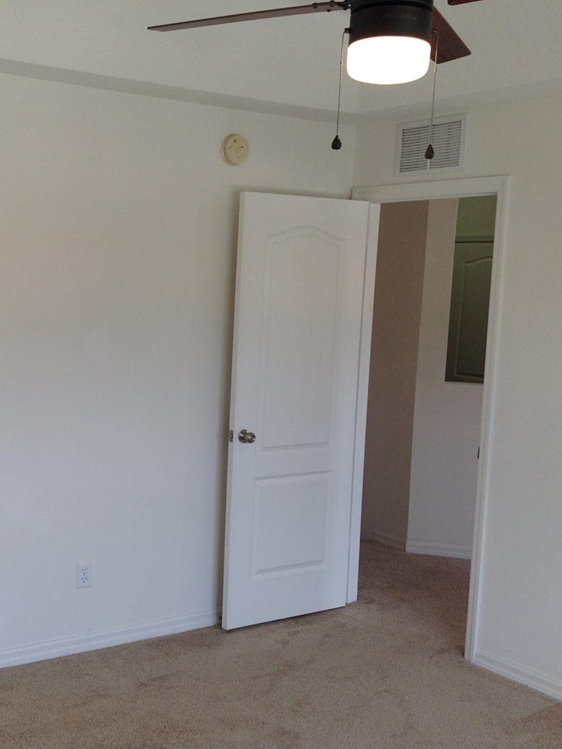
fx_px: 1017
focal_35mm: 47
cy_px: 375
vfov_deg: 40.4
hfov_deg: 30.4
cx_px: 138
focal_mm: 4.28
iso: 64
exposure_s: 1/120
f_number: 2.4
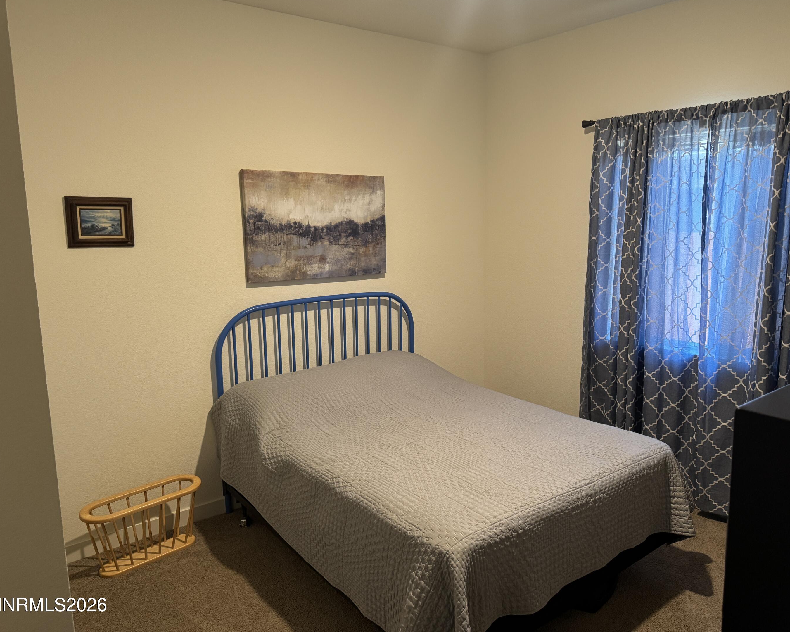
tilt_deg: -8.7
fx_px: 608
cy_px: 306
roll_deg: +0.4
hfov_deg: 65.9
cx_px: 426
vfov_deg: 54.9
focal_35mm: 26
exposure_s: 1/60
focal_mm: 6.76
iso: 400
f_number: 1.78
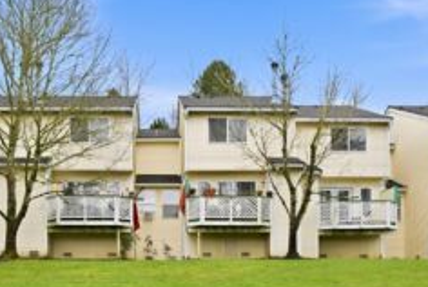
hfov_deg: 44.2
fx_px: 524
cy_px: 146
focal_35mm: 44
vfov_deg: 30.6
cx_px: 170
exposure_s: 1/200
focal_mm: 26
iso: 400
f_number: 9
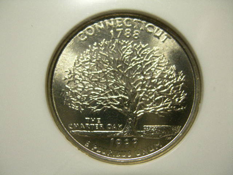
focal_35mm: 38
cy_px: 88
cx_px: 116
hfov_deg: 49.0
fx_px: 256
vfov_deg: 37.7
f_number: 2.8
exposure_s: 1/89.4
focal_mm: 7.8
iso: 400
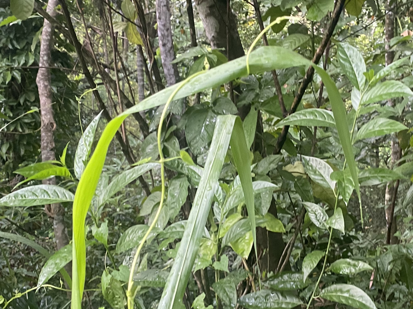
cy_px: 148
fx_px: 632
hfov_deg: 35.4
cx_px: 306
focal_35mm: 53
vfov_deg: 27.5
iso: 250
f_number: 1.8
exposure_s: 1/60
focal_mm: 4.25
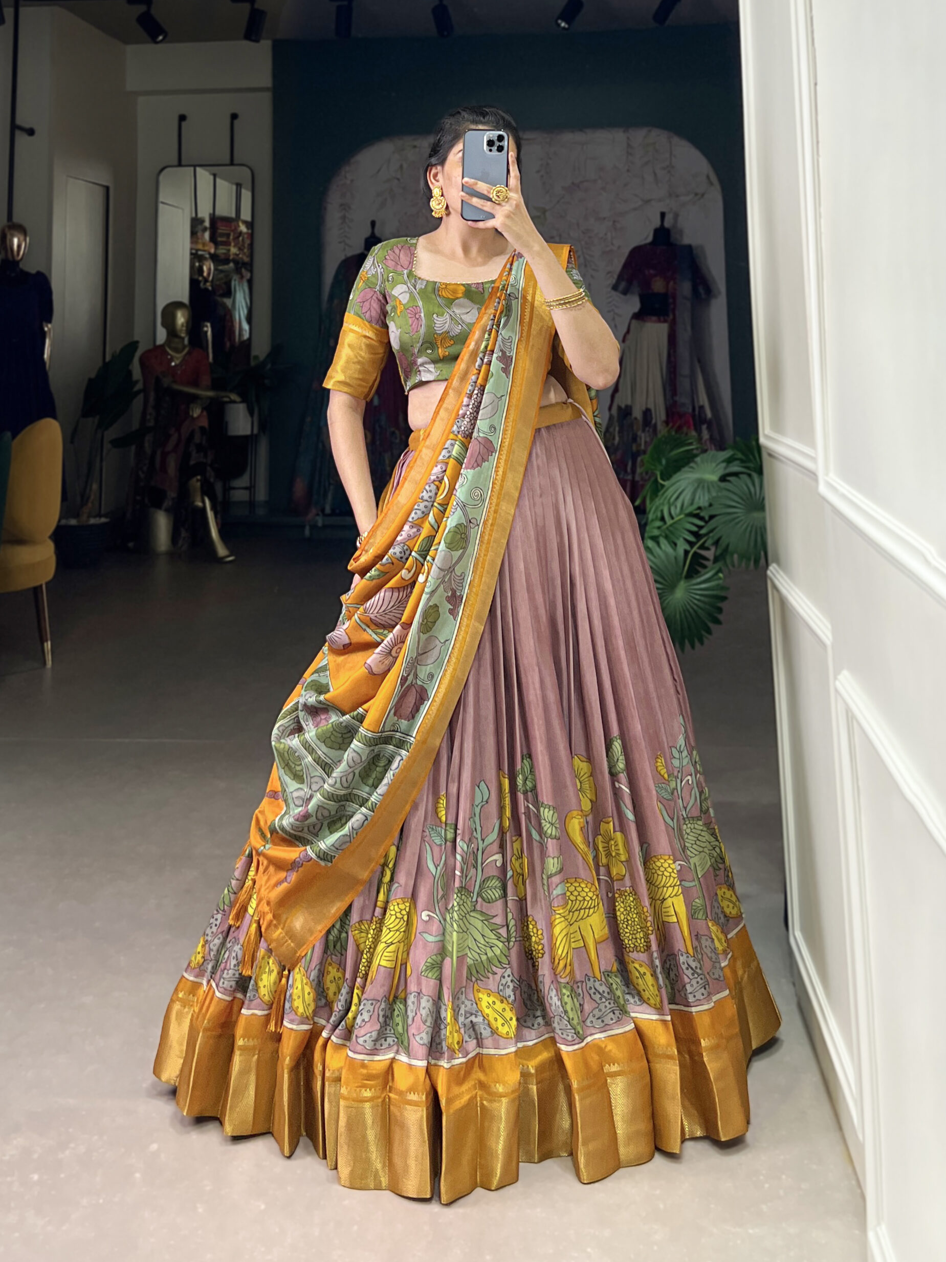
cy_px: 654
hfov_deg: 51.4
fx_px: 984
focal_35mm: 27
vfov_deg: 65.3
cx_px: 487
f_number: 1.5
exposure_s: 1/100
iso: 100
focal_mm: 5.7
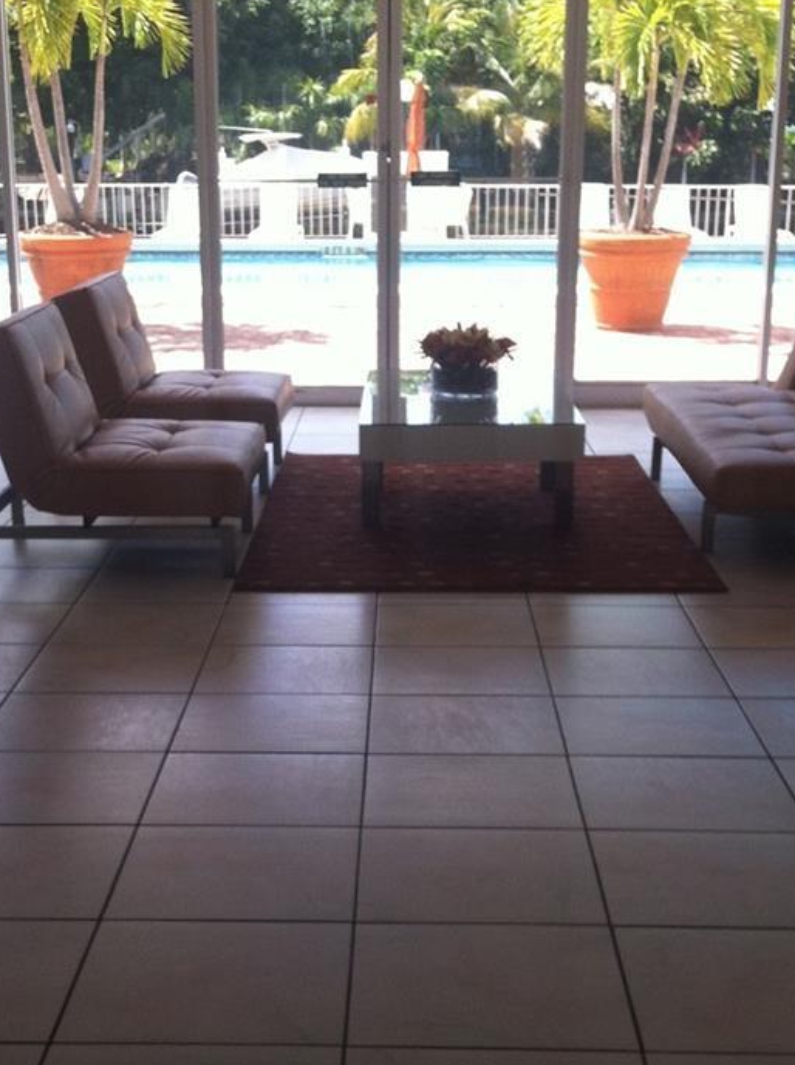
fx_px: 1874
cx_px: 373
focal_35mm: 61
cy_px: 691
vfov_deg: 31.5
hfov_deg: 23.9
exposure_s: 1/153
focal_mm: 3.85
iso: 80
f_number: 2.8
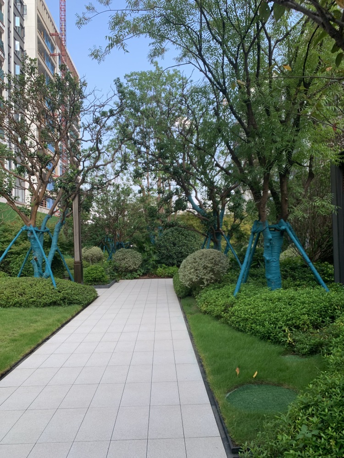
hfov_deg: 53.1
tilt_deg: +3.1
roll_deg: -1.6
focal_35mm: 26
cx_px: 172
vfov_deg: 67.3
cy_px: 229
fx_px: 345
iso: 25
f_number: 1.8
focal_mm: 4.25
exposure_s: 1/316
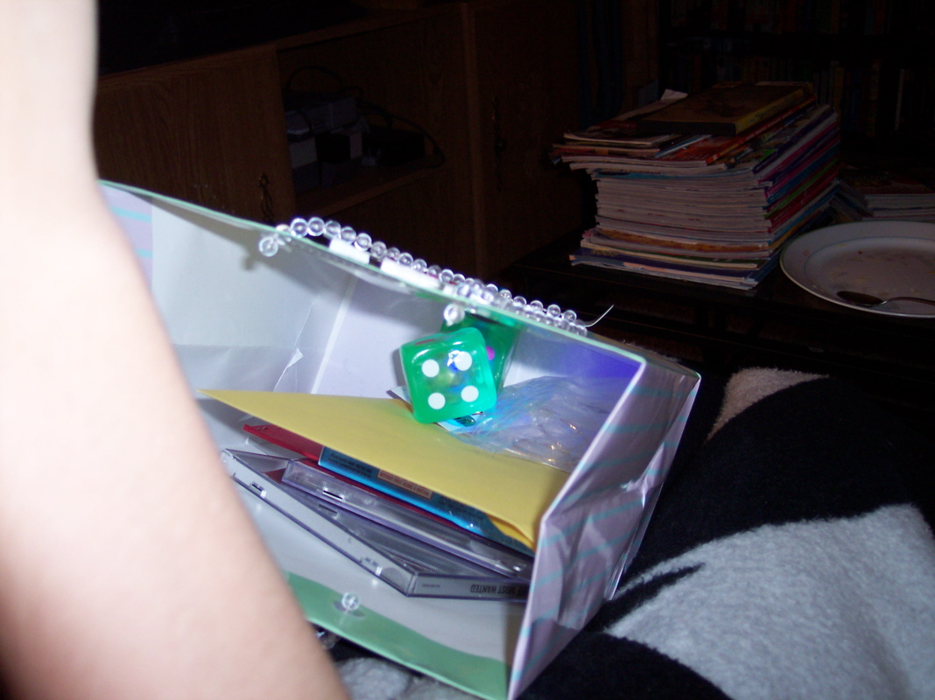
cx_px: 468
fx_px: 1026
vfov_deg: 37.7
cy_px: 350
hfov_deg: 49.0
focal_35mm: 38
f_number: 2.8
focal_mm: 8
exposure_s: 1/30
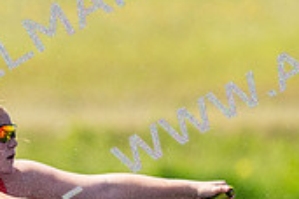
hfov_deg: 1.0
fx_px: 16925
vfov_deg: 0.7
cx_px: -17
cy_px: 202
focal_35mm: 2038
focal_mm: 400
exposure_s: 1/2500
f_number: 4.5
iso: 280
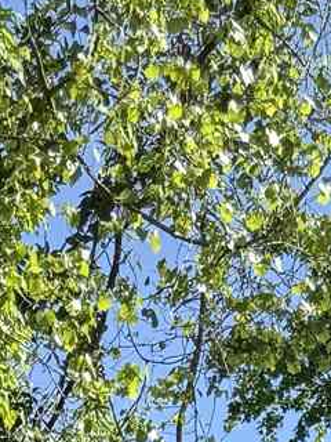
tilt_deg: -3.8
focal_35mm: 173
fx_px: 2206
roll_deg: -1.6
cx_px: 121
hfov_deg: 8.6
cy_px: 1448
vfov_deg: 8.8
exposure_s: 1/1337
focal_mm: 6.76
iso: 80
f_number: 1.78
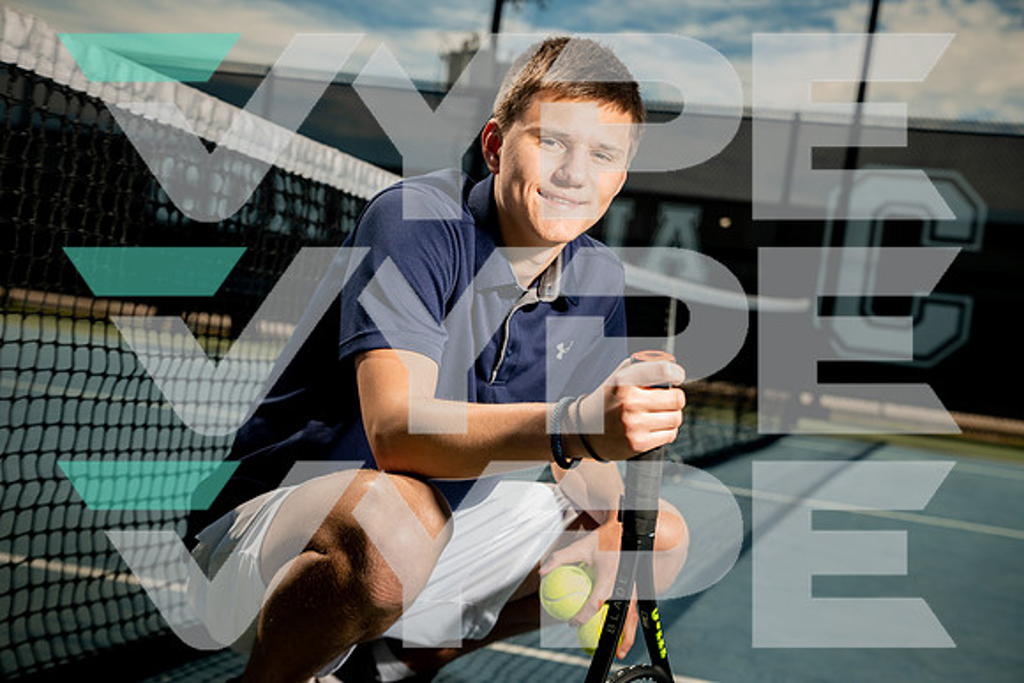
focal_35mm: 56
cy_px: 342
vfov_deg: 24.2
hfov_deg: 35.6
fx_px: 1593
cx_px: 512
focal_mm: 56
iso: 100
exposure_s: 1/250
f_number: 4.5
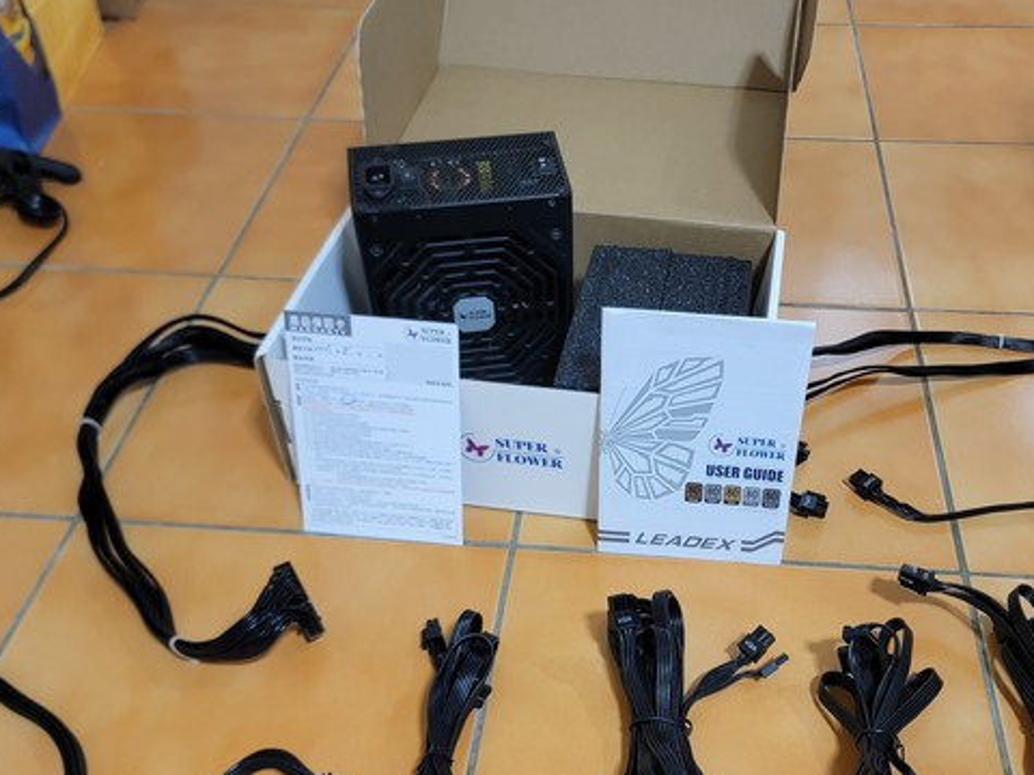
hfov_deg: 51.3
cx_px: 571
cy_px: 510
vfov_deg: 39.2
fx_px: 1075
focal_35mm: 36
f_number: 1.8
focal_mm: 6.7
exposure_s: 1/40
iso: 320
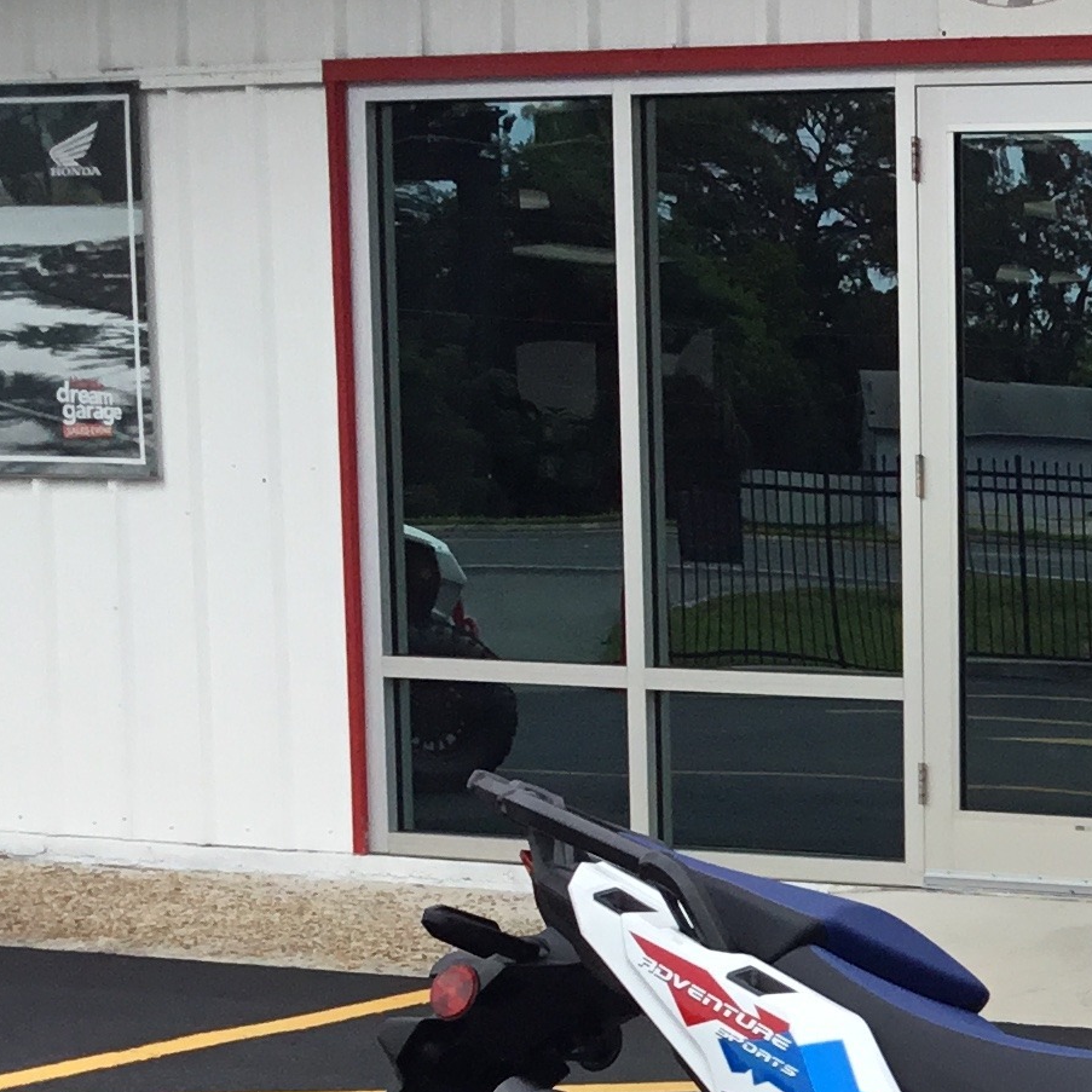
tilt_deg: -7.9
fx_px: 3533
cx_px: 1541
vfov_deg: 17.3
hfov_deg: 16.3
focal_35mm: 99
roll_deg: -1.1
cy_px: 1013
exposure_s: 1/485
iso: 25
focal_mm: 3.3
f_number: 2.4
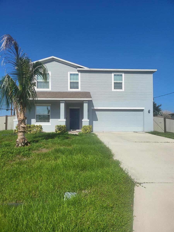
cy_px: 116
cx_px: 87
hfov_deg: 56.8
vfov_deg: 71.6
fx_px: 161
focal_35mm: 24
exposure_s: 1/4444
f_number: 1.8
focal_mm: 5
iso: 40
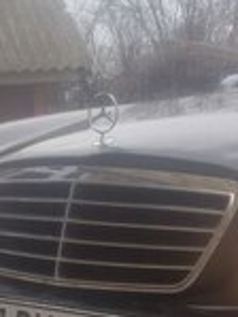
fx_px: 943
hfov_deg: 14.2
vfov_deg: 18.3
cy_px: 351
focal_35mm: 103
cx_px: 225
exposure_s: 1/162
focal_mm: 2.93
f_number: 2.4
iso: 40
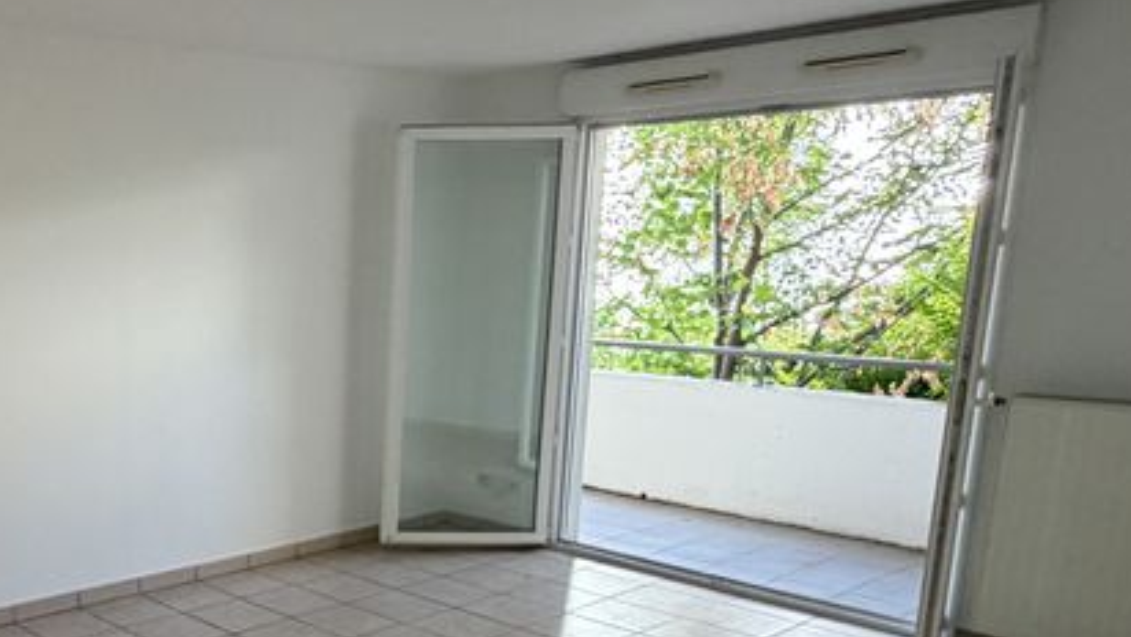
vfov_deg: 31.6
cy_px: 459
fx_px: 1110
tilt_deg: -10.9
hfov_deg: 48.6
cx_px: 126
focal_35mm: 37
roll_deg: +0.8
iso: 250
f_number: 2.2
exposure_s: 1/121
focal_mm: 2.22
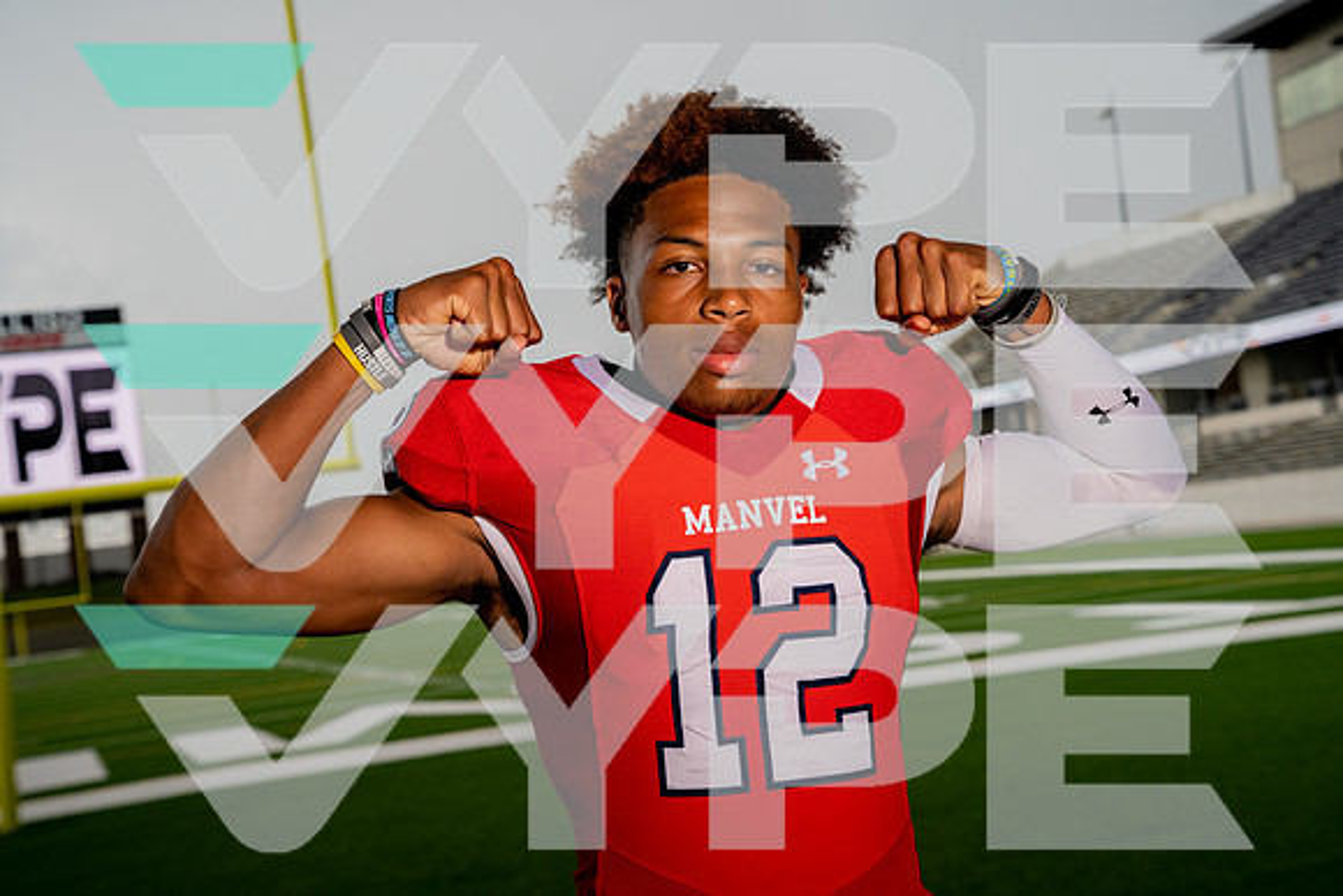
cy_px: 448
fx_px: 2201
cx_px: 672
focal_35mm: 59
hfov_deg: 33.9
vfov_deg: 23.0
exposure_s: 1/1600
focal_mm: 59
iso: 1000
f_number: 6.3
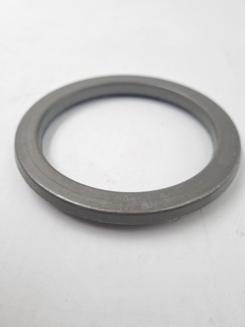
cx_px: 122
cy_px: 164
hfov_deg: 53.1
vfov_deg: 67.3
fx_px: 245
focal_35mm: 26
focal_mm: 5.4
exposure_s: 1/182
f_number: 1.8
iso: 50
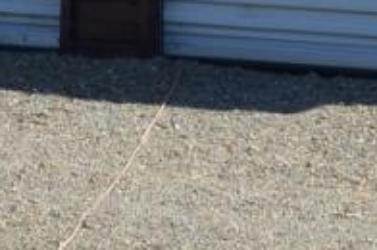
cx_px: 364
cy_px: -569
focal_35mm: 368
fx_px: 3847
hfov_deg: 5.6
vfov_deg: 3.6
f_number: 8
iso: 100
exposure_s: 1/250
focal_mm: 32
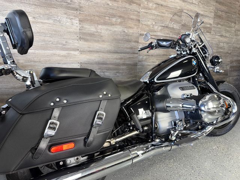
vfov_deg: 56.8
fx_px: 166
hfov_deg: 71.6
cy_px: 90
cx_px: 120
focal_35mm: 24
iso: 64
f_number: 1.78
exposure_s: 1/30
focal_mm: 6.76
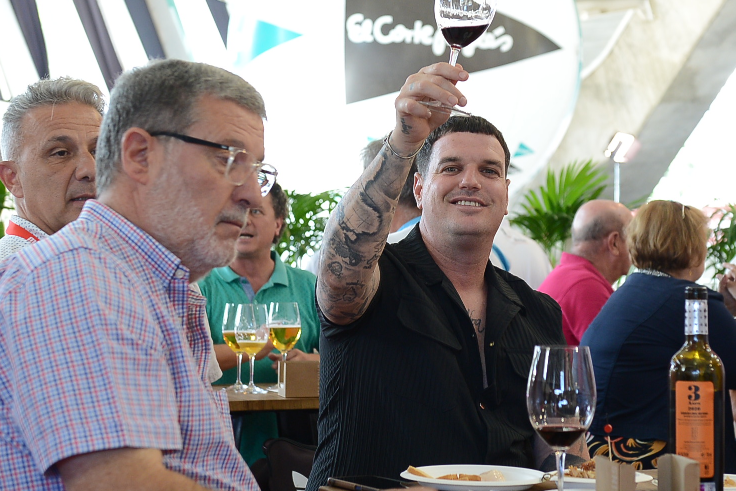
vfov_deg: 14.9
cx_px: 491
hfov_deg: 22.0
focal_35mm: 92
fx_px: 1882
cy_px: 192
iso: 1000
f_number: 4
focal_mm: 45
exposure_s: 1/125
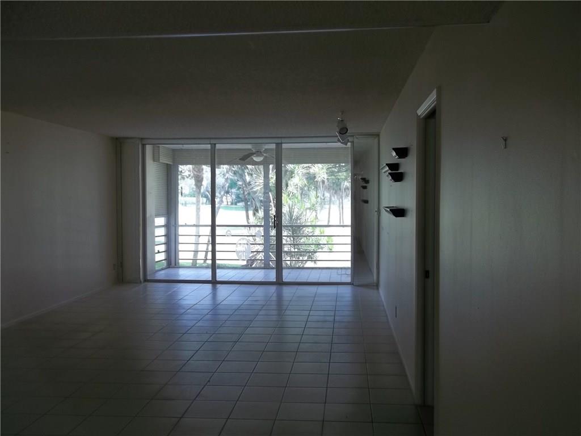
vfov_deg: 44.2
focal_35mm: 32
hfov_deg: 56.8
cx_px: 290
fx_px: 537
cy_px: 218
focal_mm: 5.7
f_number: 2.9
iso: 80
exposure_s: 1/60
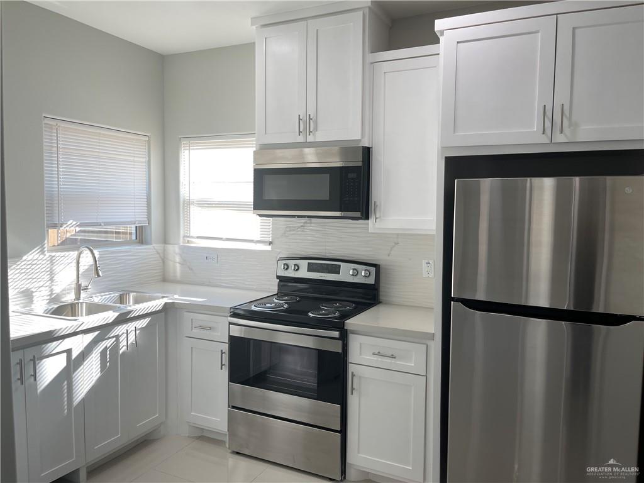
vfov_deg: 53.1
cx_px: 322
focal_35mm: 26
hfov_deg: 67.3
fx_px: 484
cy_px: 242
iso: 32
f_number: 1.6
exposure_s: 1/209
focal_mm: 5.1
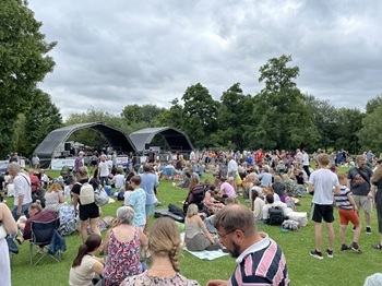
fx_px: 287
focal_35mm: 26
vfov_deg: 53.0
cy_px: 143
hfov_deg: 67.3
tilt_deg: +1.7
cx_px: 191
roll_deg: +1.0
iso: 32
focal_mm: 4.2
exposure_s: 1/4132
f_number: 1.6
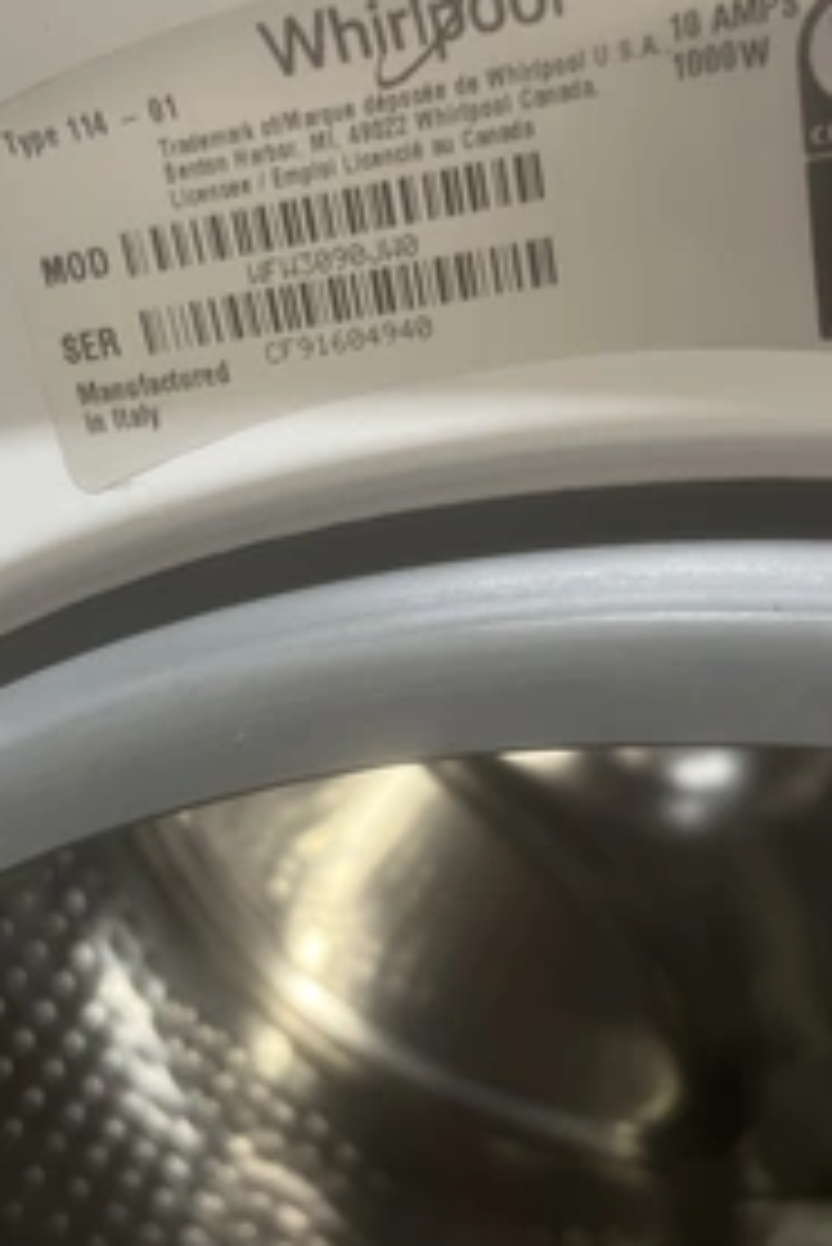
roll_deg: -33.8
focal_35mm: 39
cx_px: 310
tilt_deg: -27.4
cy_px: 657
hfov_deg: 34.1
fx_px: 1350
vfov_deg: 49.5
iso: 250
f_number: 1.6
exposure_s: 1/60
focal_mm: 5.1
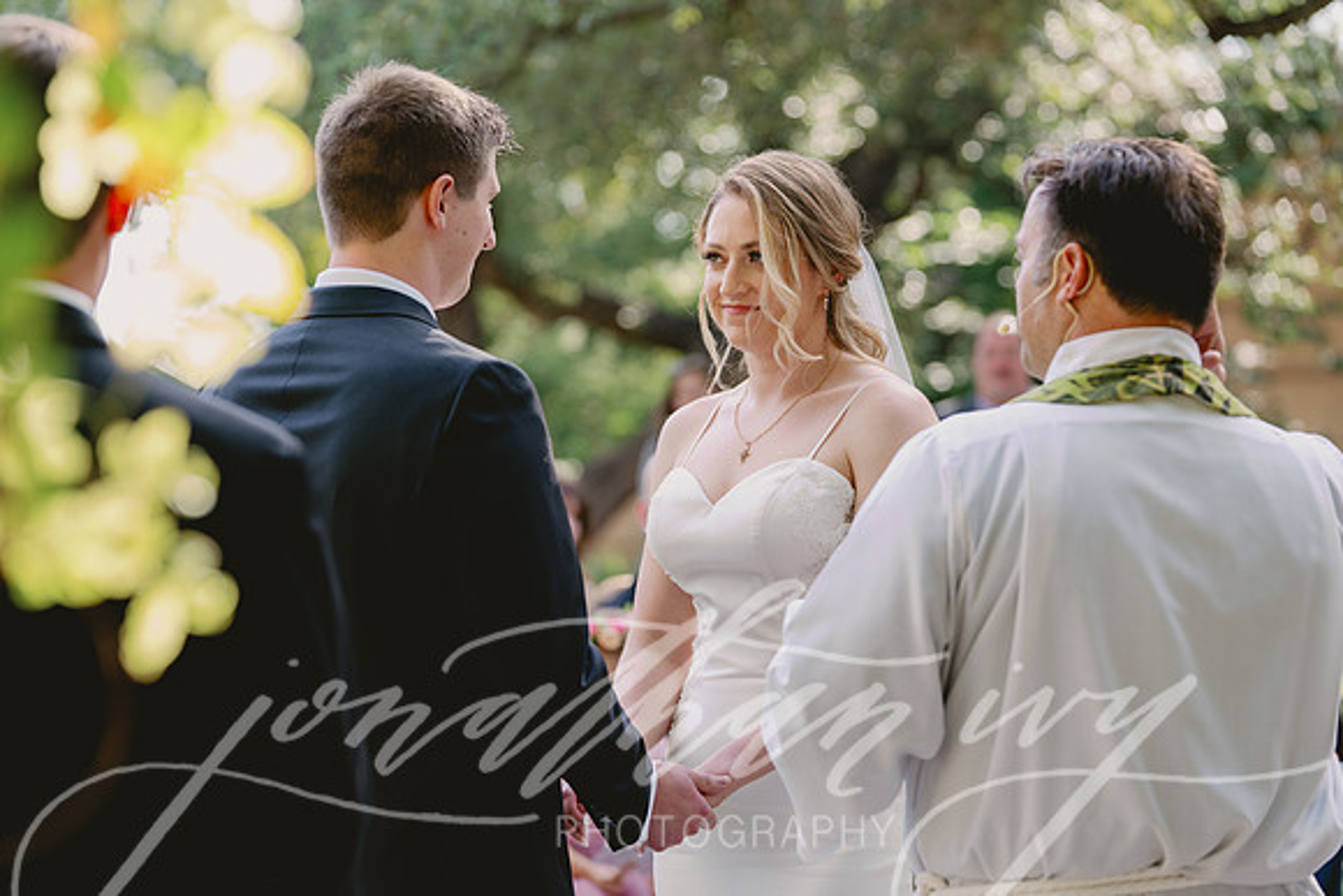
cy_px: 448
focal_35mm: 129
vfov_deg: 10.6
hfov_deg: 15.9
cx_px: 672
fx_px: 4813
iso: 200
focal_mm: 129
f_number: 4
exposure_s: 1/125
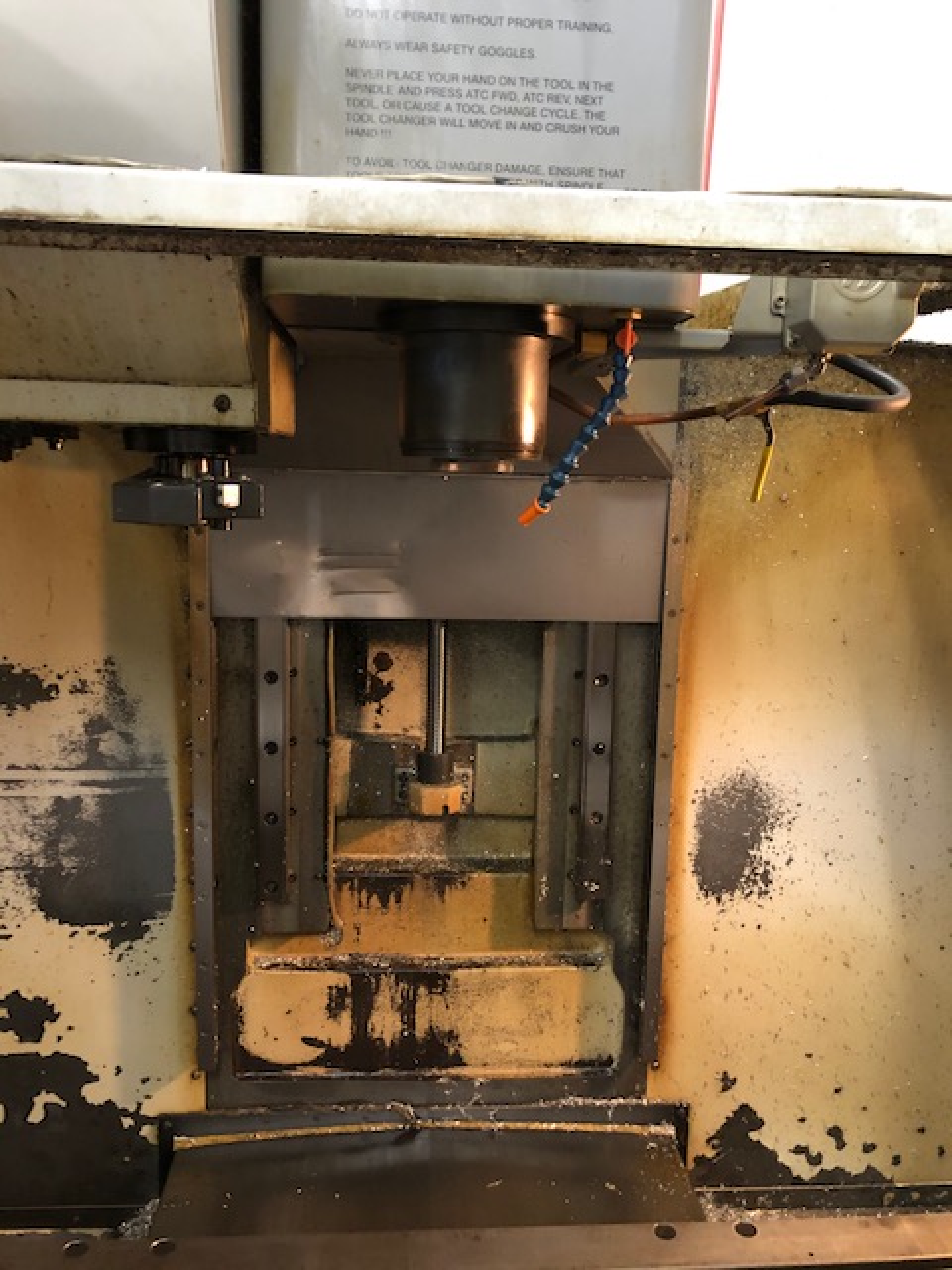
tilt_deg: -9.7
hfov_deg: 49.7
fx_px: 1027
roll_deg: -1.2
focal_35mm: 28
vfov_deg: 63.4
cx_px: 476
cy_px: 635
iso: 100
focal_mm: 3.99
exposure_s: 1/6
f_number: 1.8
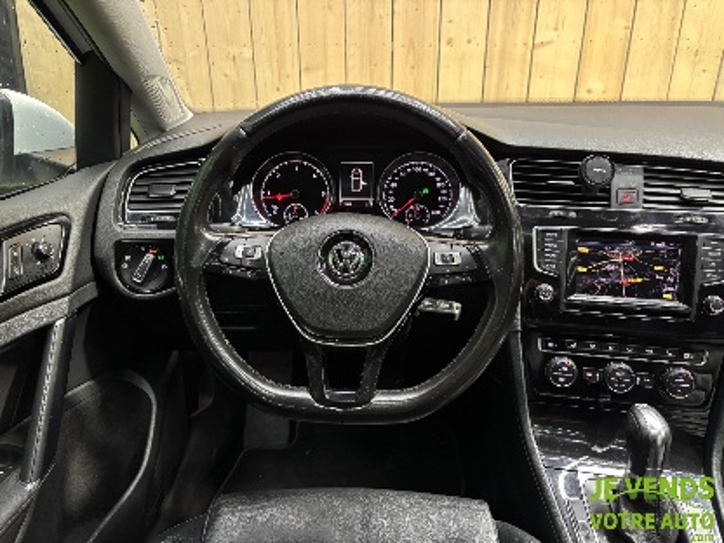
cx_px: 362
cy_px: 272
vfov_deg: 53.1
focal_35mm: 26
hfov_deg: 67.3
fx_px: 544
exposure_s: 1/33
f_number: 1.6
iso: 500
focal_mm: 5.96
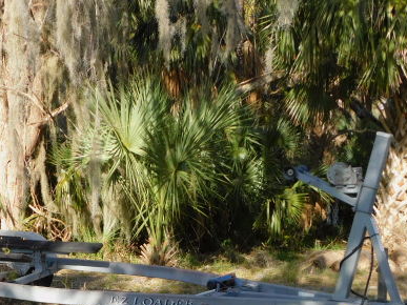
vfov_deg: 23.0
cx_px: 134
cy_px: 282
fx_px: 729
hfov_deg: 31.0
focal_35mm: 62
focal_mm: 5.3
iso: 125
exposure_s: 1/400
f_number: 3.2
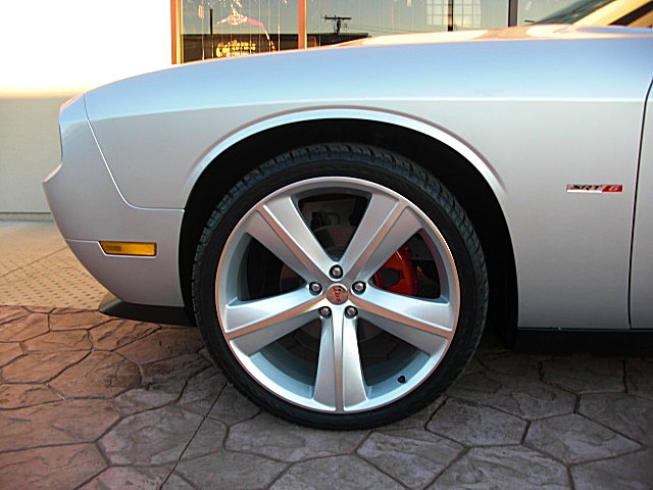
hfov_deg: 51.4
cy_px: 245
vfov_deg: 39.7
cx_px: 326
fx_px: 679
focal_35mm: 36
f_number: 2.8
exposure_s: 1/80
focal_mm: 6.3
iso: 50
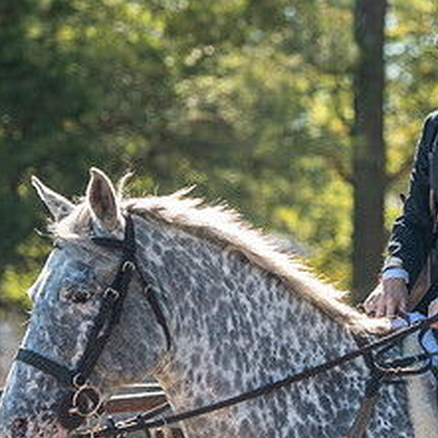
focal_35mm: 298
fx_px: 4266
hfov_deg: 5.9
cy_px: 274
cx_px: 357
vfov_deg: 5.9
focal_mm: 122
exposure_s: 1/320
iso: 280
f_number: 4
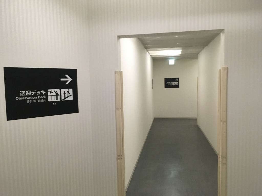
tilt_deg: -6.3
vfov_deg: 48.2
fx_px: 219
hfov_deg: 61.7
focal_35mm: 29
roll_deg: +0.7
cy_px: 98
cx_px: 131
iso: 200
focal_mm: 4.15
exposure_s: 1/24
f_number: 2.2
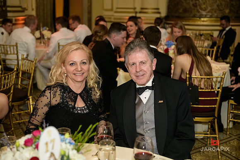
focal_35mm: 55
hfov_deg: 36.2
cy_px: 80
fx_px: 367
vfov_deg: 24.6
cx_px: 120
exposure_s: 1/100
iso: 1600
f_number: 3.2
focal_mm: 55
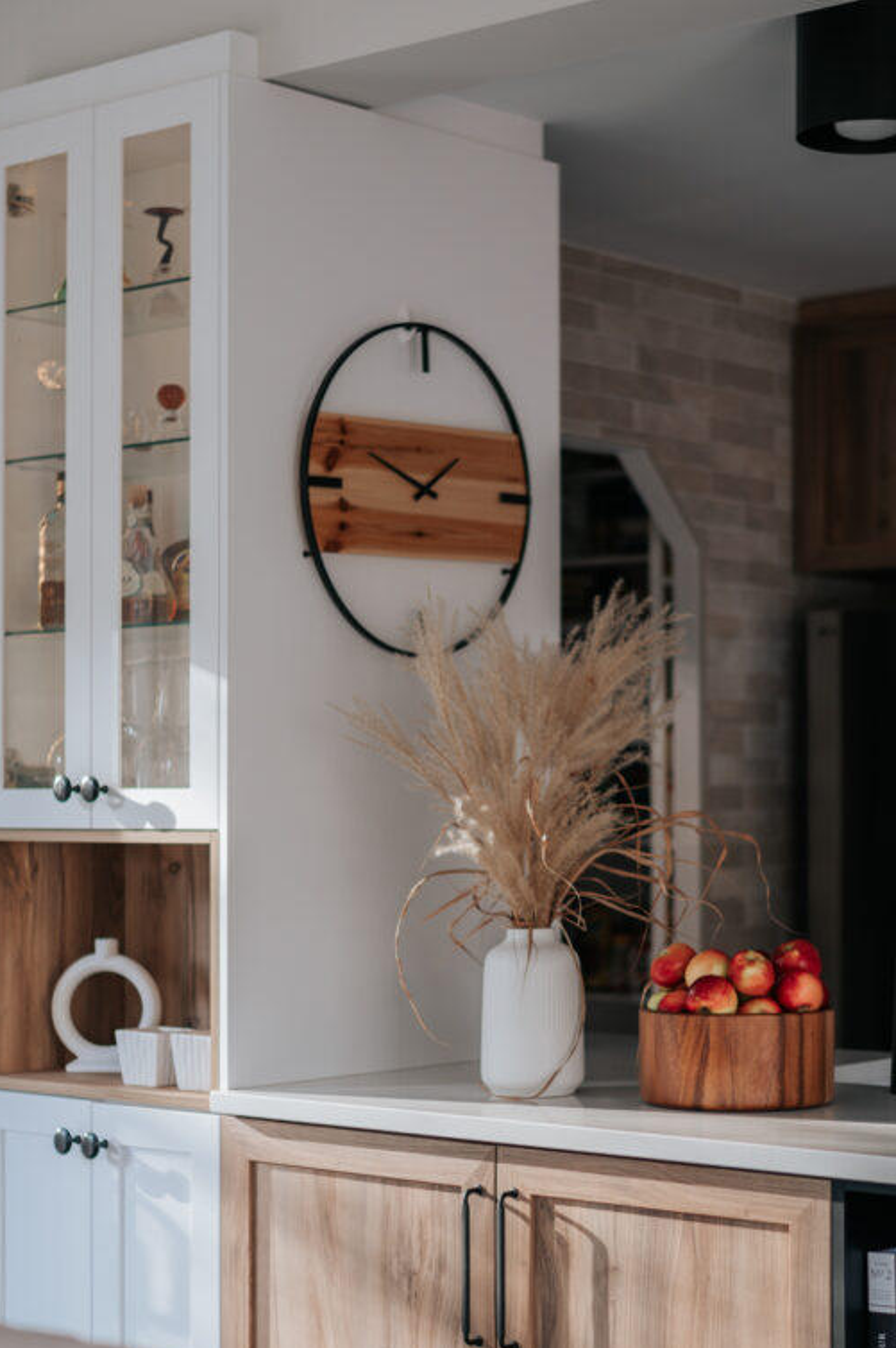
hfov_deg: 20.0
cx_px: 546
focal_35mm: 68
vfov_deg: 29.7
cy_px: 700
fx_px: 2542
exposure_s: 1/125
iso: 160
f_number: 1.8
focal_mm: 50
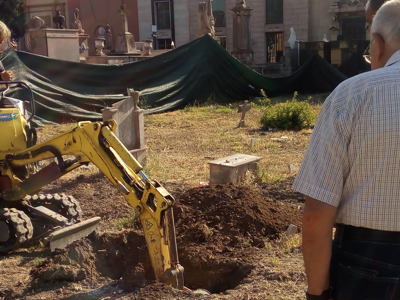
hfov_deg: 34.3
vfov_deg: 25.9
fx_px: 647
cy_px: 206
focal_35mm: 56
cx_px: 223
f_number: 2
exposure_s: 1/917
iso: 114
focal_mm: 3.5
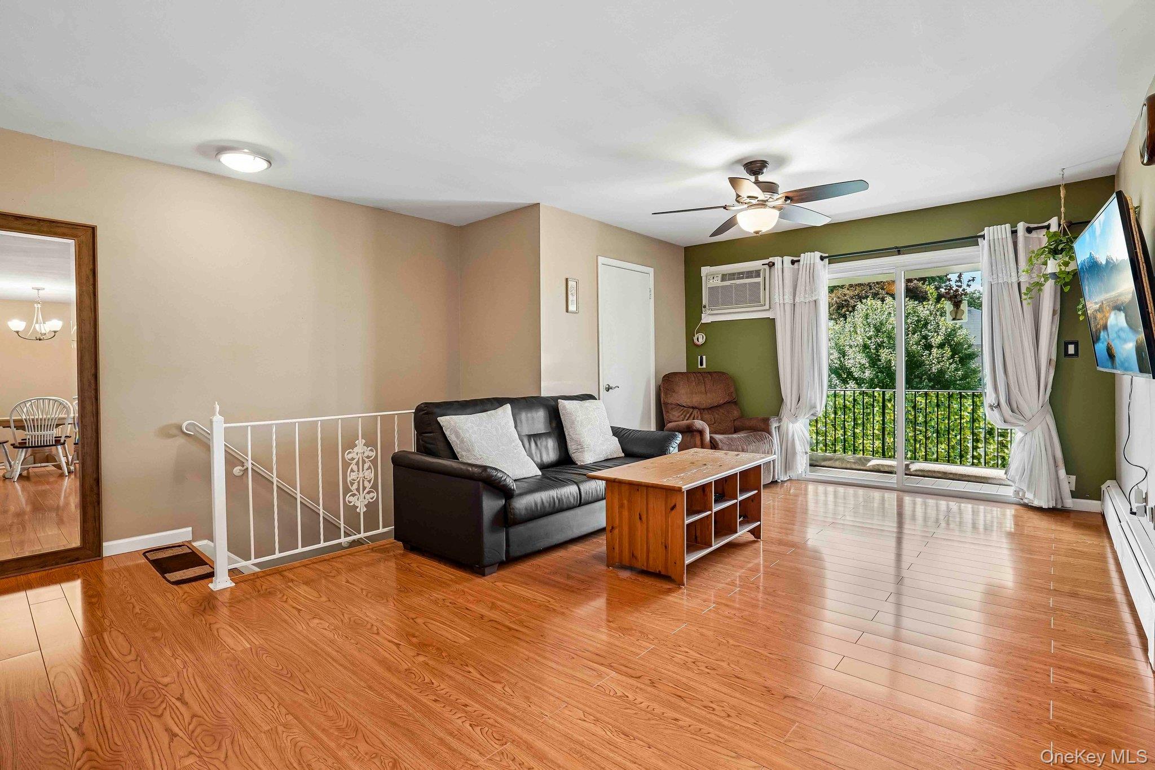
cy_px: 385
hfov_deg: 93.3
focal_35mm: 17
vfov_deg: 70.4
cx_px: 578
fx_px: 545
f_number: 8
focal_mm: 17
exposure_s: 1/25
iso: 400
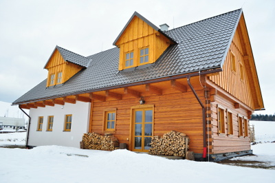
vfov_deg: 47.9
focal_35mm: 27
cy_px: 92
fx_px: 206
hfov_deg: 67.4
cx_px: 138
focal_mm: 18
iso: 200
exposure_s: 1/200
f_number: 7.1
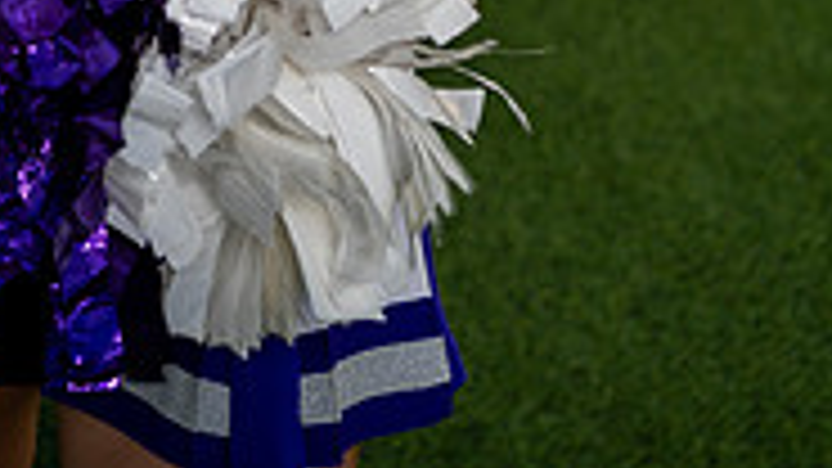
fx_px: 1963
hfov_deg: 23.7
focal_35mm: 89
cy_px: -540
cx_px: 211
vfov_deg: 11.8
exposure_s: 1/250
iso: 400
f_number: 4
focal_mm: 35
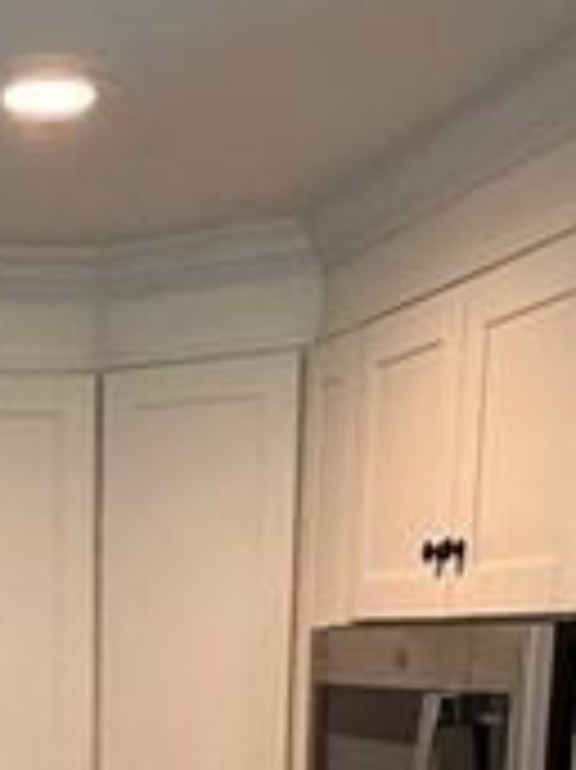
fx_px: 1866
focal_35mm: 84
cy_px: 1202
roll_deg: +1.7
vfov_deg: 19.7
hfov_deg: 17.0
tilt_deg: -15.3
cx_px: -68
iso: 200
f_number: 2.2
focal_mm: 2.22
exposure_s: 1/120
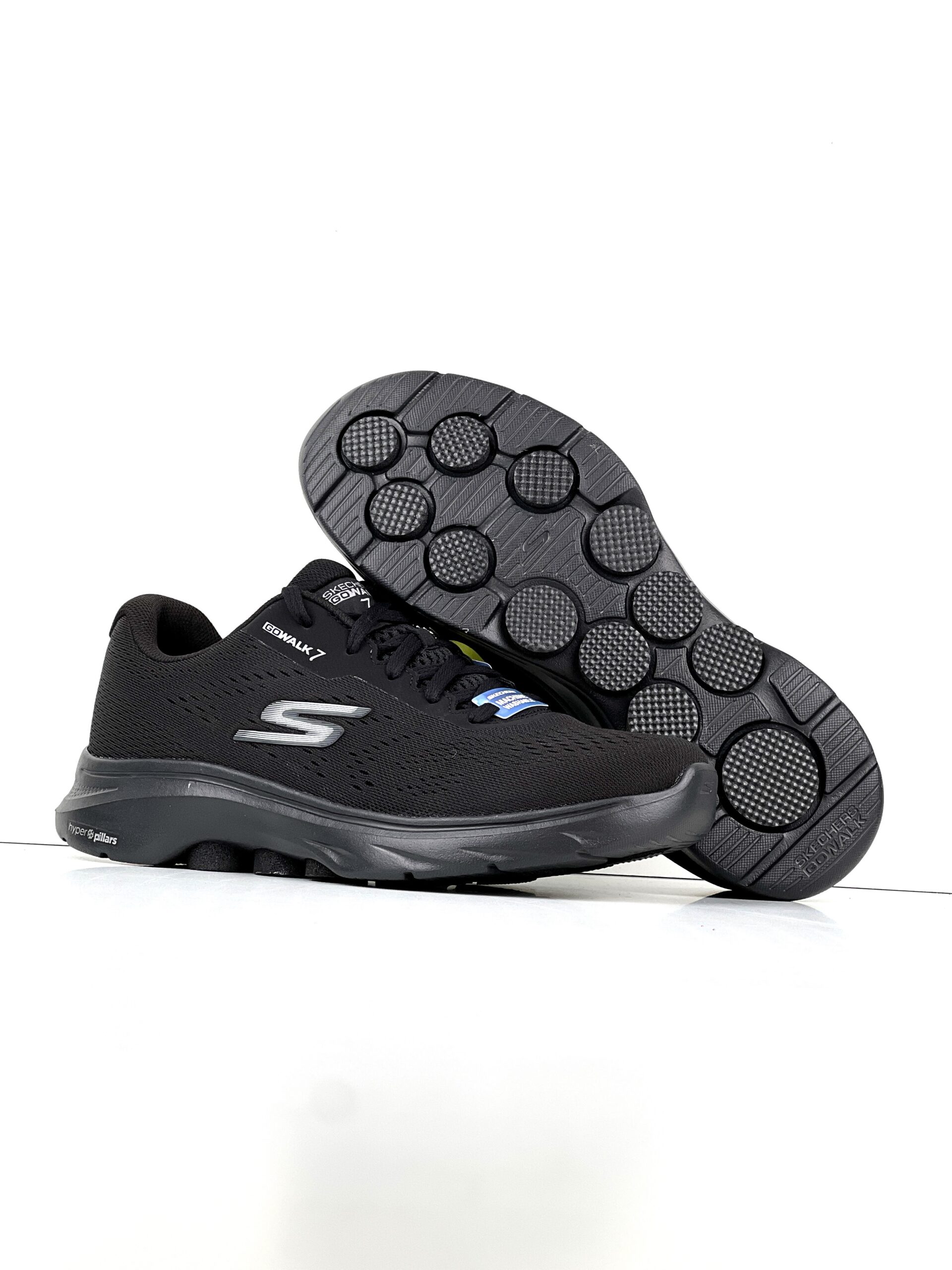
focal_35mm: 77
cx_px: 476
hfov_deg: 19.1
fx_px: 2824
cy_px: 635
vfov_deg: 25.3
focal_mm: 9
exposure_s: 1/100
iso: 32
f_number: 2.8
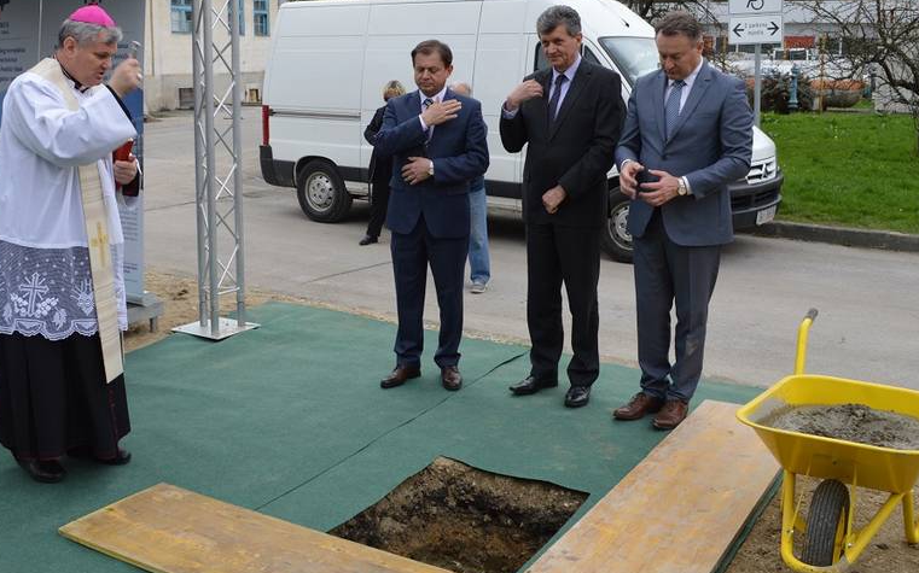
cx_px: 407
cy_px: 220
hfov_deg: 52.6
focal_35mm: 37
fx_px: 926
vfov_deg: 34.3
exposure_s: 1/125
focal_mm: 18
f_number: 5.6
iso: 140
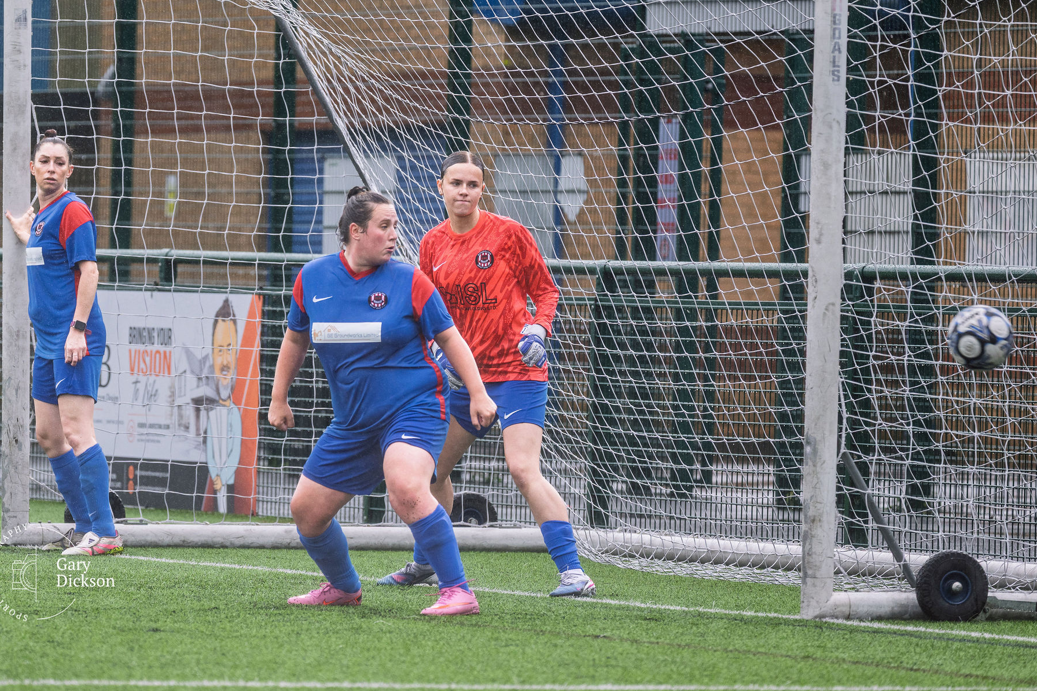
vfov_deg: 3.9
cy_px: 224
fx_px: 10195
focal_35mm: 354
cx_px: 373
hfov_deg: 5.8
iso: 500
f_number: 5
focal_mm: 250
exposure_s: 1/1000
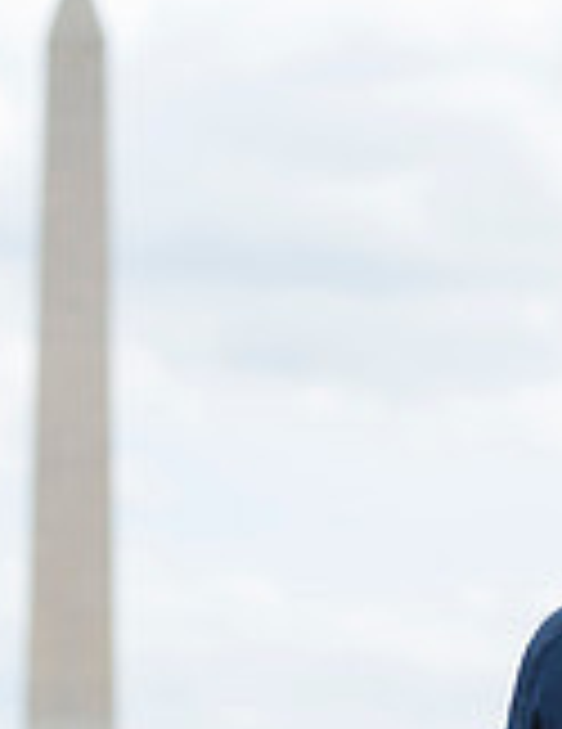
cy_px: 883
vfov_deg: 5.5
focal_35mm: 356
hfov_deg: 4.2
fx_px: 7569
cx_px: 549
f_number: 3.5
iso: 160
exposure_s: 1/800
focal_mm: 86
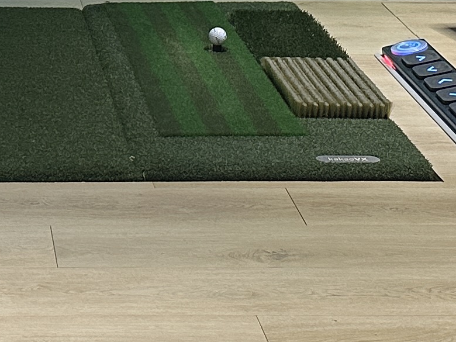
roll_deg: -0.9
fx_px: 1633
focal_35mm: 124
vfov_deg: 11.7
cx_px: 47
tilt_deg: -11.7
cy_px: -67
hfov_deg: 15.7
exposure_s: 1/76
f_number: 1.78
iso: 250
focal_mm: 6.86
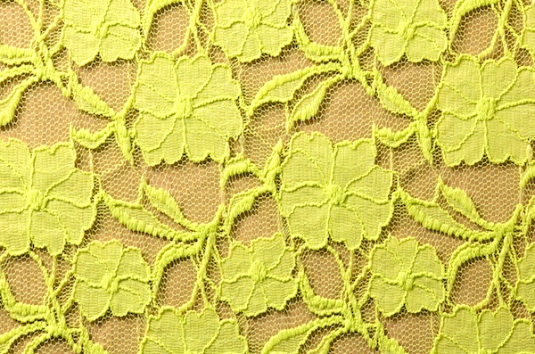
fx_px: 1557
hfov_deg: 19.5
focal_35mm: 105
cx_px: 268
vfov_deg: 13.0
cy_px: 177
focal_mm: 70
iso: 200
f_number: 11
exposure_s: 1/250
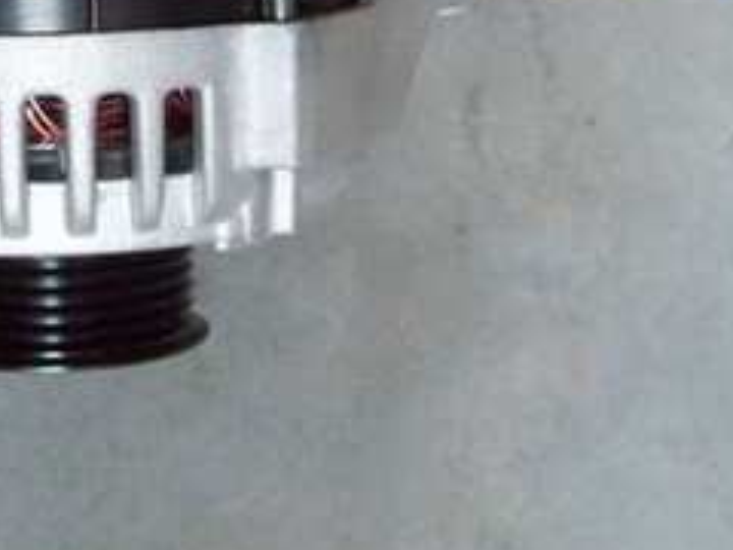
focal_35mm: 96
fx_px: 2033
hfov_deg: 19.8
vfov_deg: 15.0
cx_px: -15
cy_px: -47
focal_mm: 6
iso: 160
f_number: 2.7
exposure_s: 1/22.7
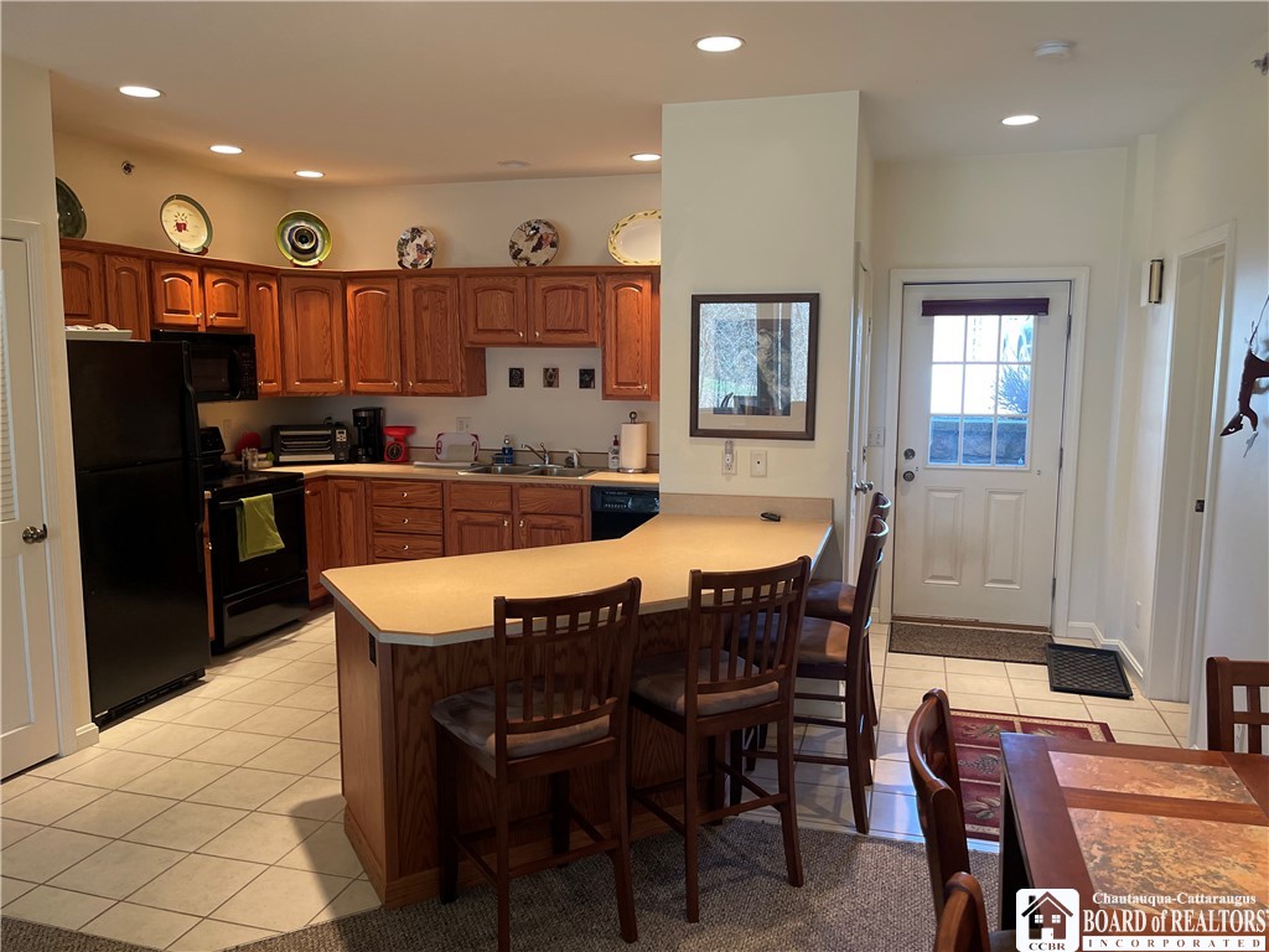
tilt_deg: -7.6
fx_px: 953
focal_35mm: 26
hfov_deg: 67.3
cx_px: 634
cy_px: 476
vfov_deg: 53.1
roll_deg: +0.1
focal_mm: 5.1
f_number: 1.6
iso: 125
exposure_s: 1/120
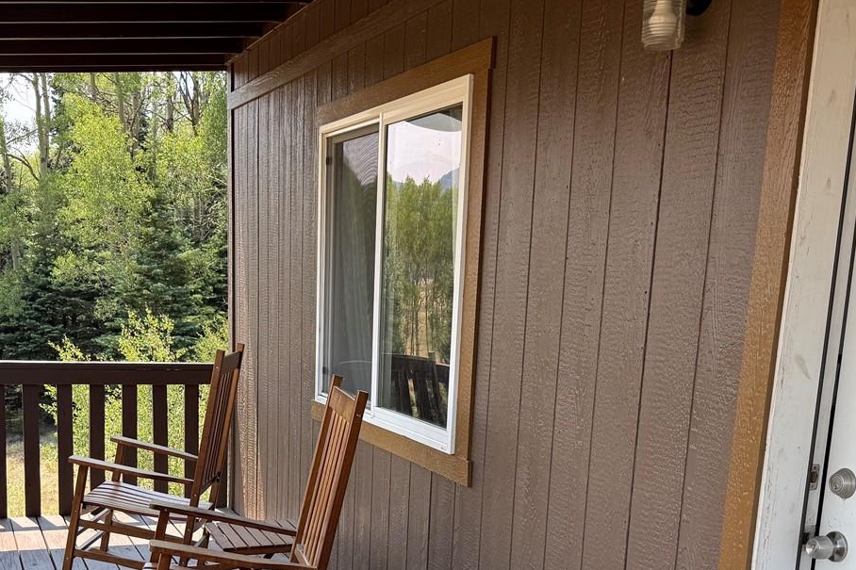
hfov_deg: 44.5
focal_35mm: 44
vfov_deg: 29.3
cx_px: 409
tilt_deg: -12.0
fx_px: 1046
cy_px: 509
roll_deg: -1.9
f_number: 1.78
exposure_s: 1/822
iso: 80
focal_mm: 6.76
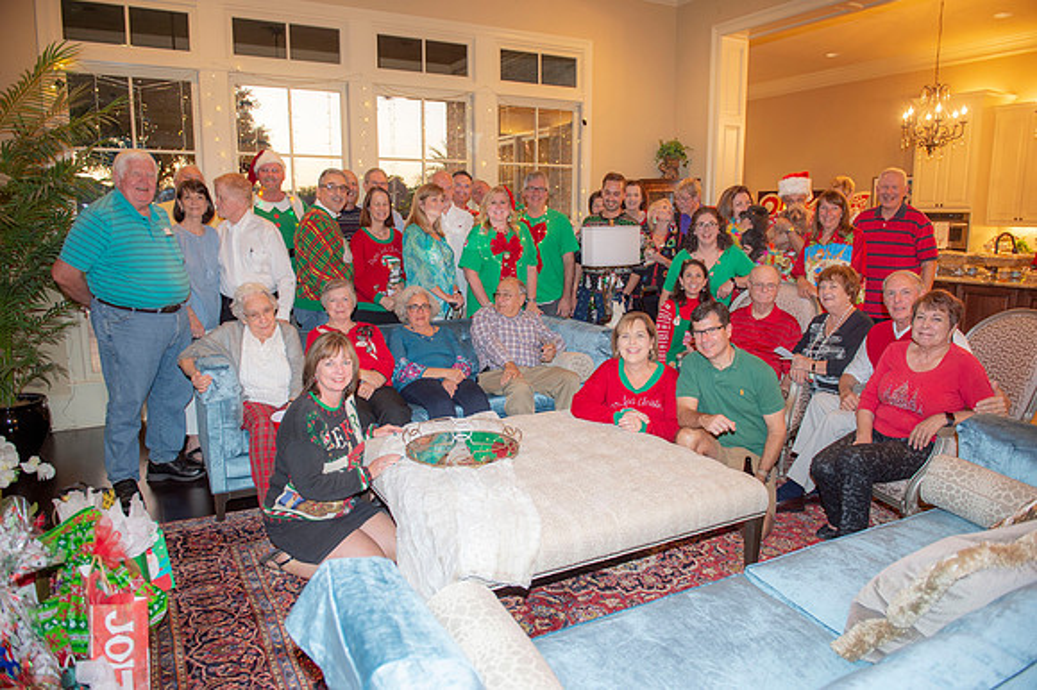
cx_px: 518
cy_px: 345
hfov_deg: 73.8
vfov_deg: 53.1
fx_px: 691
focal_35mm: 24
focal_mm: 24
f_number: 3.5
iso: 800
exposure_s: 1/60
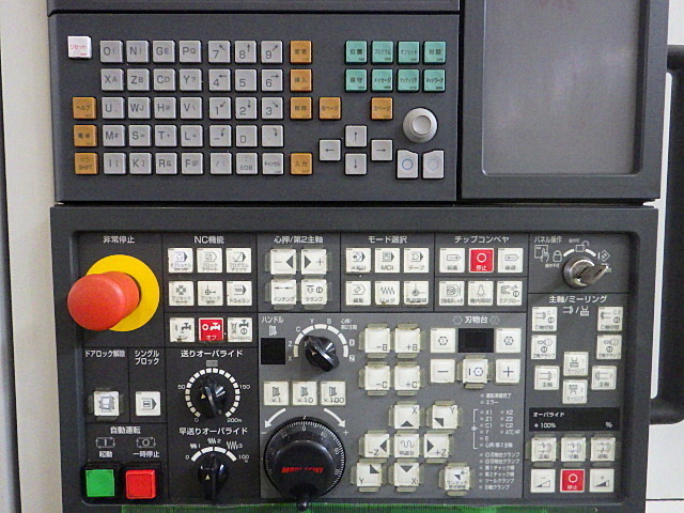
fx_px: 553
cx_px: 342
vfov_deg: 49.7
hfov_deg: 63.4
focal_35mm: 28
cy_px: 256
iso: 640
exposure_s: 1/45
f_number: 3.5
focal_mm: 5
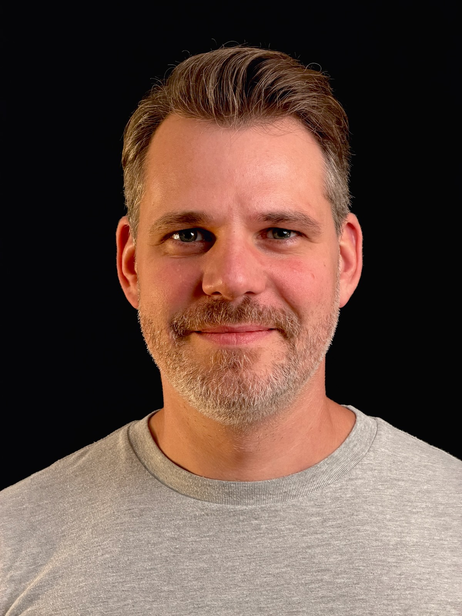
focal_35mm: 100
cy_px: 308
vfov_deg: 19.6
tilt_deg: +0.5
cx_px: 231
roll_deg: -2.4
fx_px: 1780
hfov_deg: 14.8
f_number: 2.8
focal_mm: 16.89
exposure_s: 1/93
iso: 500
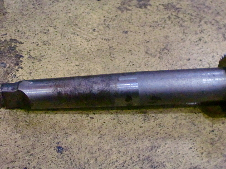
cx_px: 122
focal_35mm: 45
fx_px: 294
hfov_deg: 42.1
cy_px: 102
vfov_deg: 32.1
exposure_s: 1/60
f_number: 3.1
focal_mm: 6.3
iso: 1000
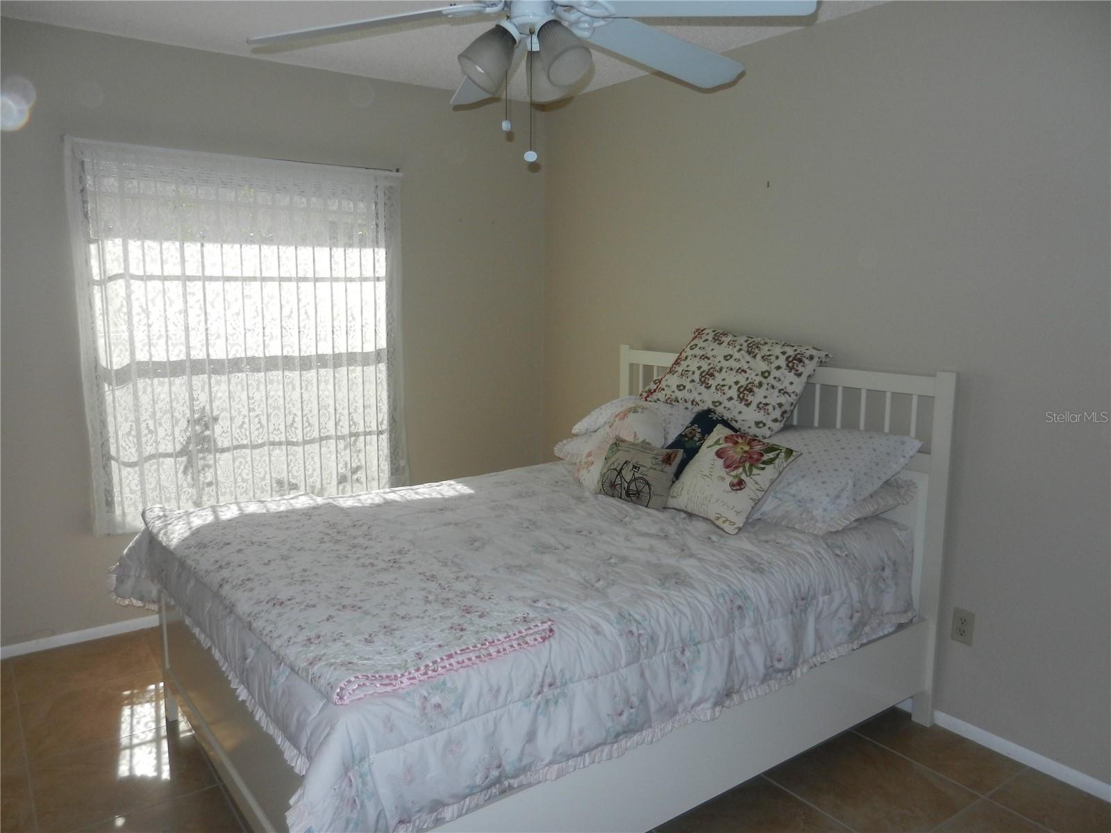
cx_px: 556
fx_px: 802
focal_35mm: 25
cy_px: 416
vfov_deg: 54.9
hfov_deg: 69.4
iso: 160
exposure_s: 1/800
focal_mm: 4.5
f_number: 3.5
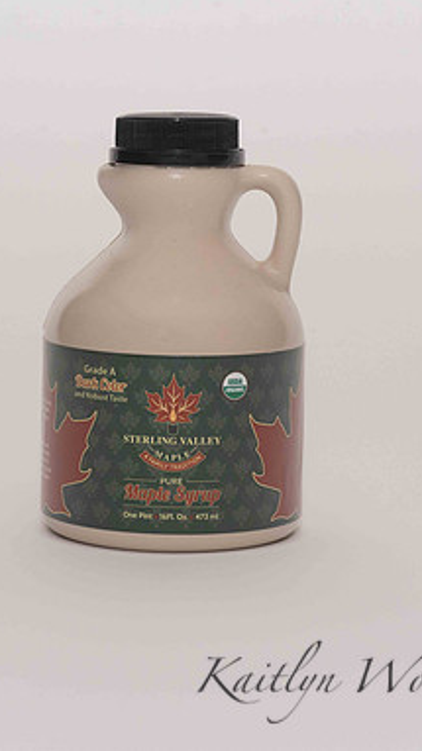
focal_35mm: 135
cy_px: 374
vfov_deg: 15.9
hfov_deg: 9.0
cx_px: 196
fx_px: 2690
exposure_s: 1/100
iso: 400
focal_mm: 85
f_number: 13
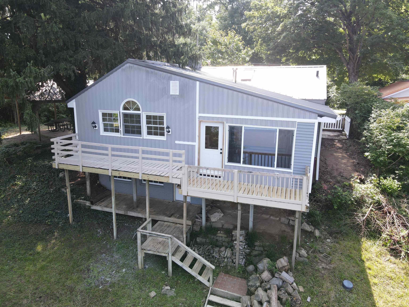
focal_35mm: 24
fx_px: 284
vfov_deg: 56.8
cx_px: 204
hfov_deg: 71.6
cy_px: 154
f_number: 2.8
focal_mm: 4.5
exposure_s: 1/90
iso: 100
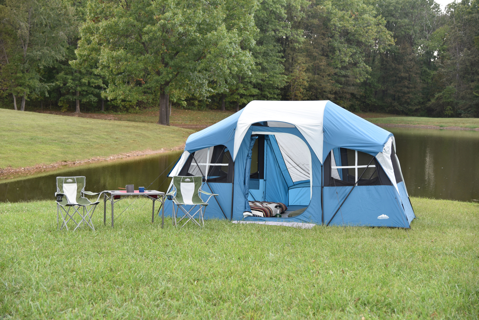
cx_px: 240
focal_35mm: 58
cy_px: 160
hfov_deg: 34.5
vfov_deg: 23.4
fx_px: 772
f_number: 4
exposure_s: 1/200
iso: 500
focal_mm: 58
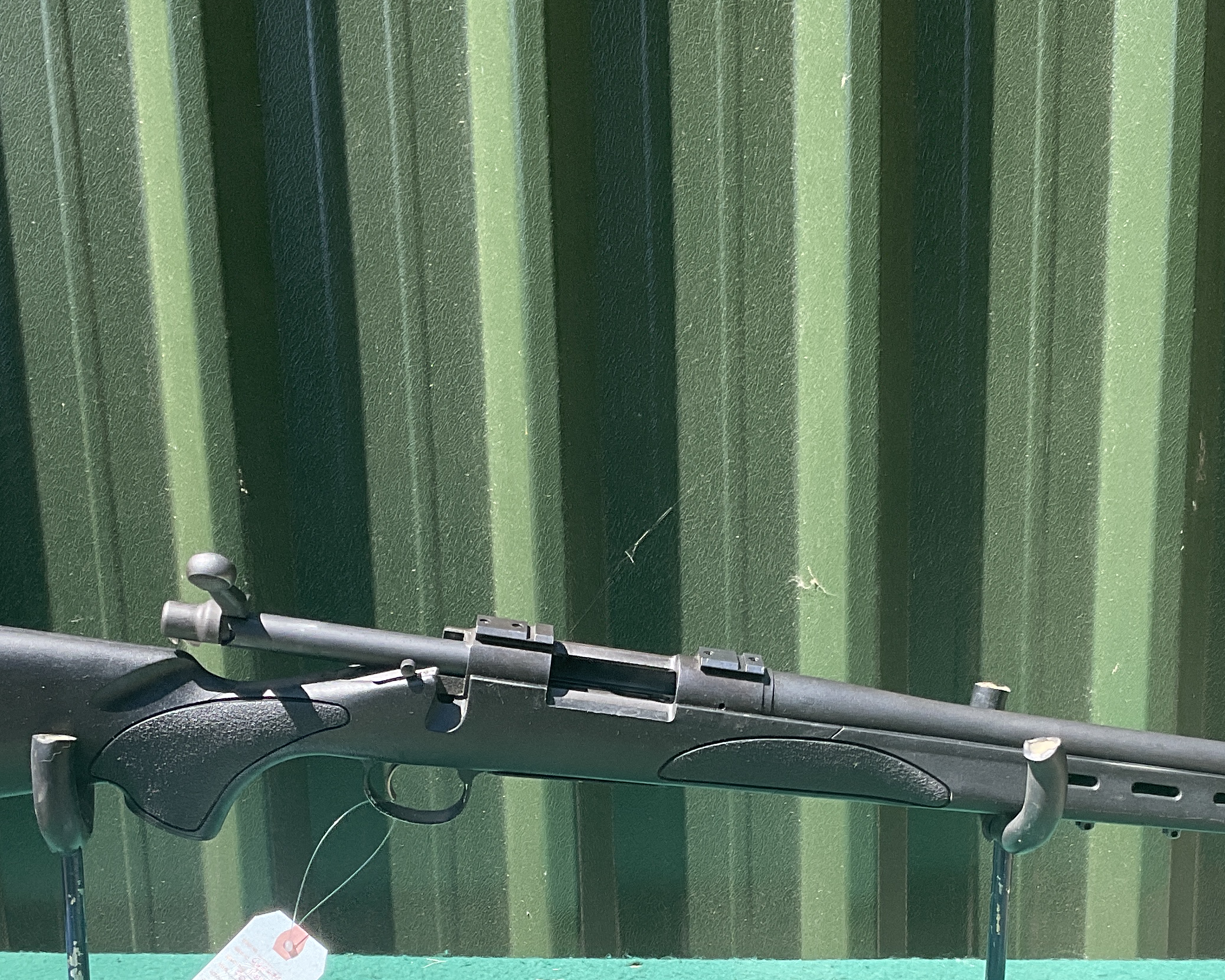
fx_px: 1994
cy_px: 803
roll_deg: +0.7
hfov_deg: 34.1
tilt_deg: -14.5
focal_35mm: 55
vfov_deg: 27.0
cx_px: 671
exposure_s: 1/792
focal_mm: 3
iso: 16
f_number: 1.8
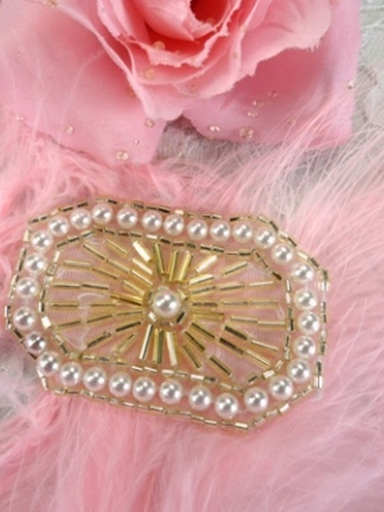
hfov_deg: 44.1
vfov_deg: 56.5
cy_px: 216
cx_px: 179
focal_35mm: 32
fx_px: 473
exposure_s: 1/350
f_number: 3.5
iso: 80
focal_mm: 4.9
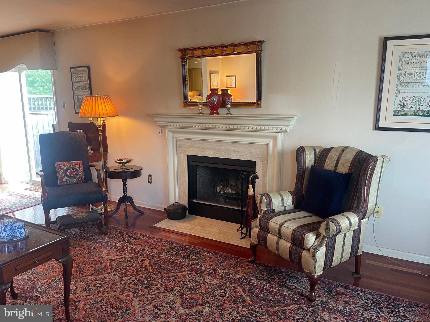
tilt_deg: -10.6
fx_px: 311
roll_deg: +0.5
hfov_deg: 69.4
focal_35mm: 25
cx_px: 215
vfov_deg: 54.9
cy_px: 161
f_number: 1.6
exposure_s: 1/60
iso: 160
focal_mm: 5.1
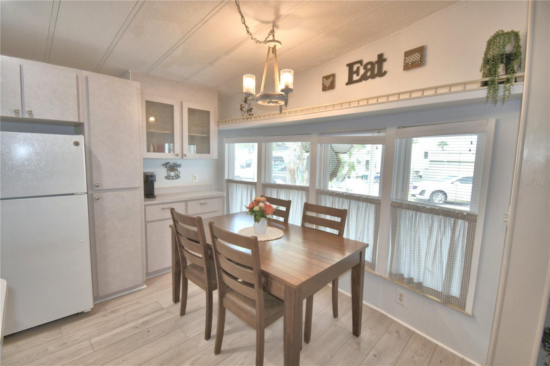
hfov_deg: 100.4
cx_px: 275
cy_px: 183
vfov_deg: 77.3
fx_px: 229
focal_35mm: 15
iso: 140
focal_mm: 10
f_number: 4.5
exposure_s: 1/60
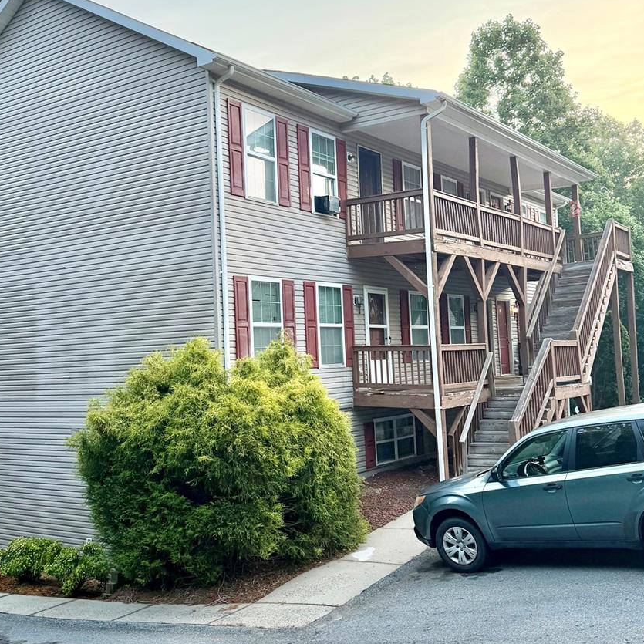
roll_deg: +1.0
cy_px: 300
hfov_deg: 42.6
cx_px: 248
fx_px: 821
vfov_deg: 42.8
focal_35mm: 39
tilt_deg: +1.8
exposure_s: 1/627
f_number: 1.78
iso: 80
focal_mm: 6.76
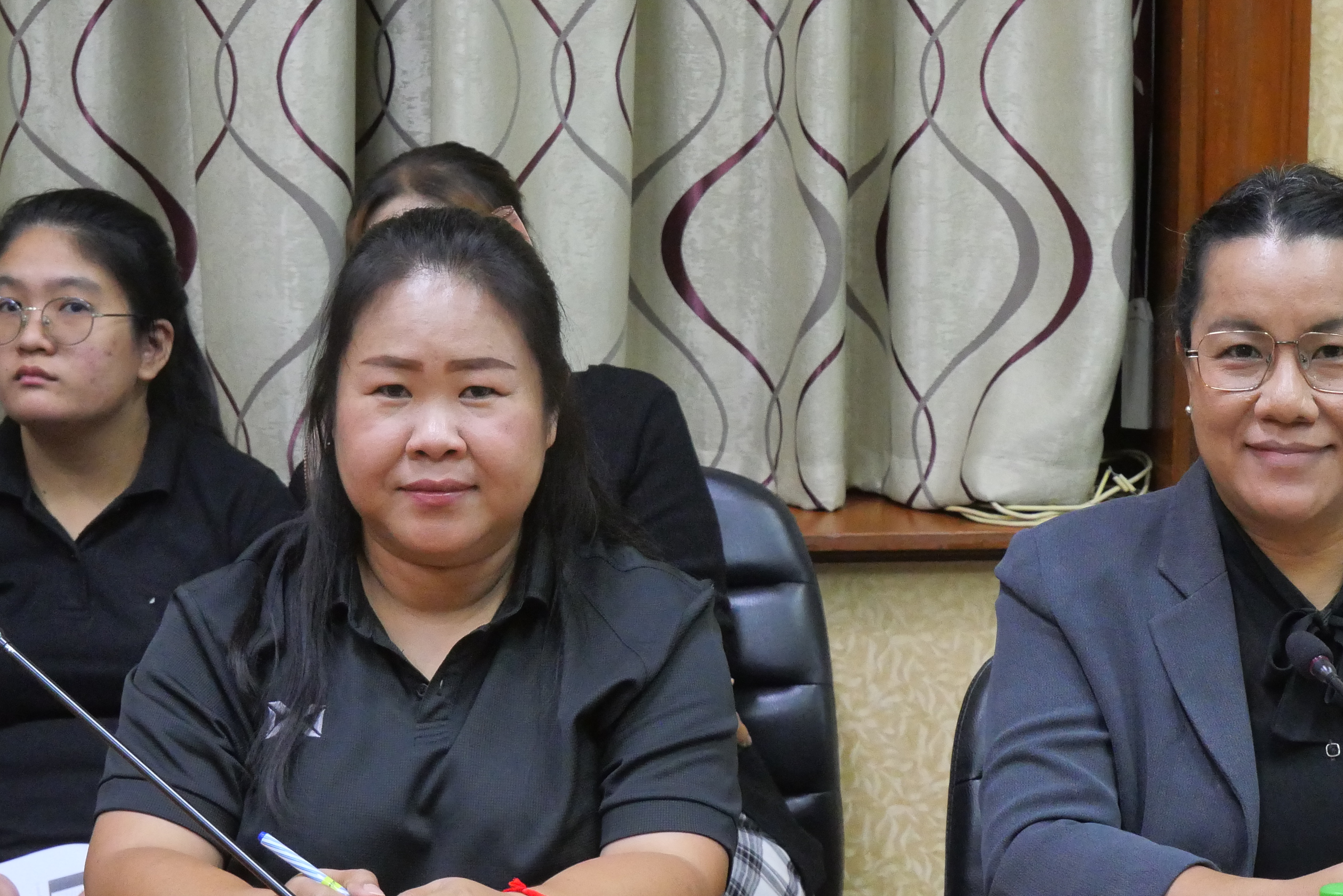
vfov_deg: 11.9
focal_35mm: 115
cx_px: 832
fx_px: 4290
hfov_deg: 17.8
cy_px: 615
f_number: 5.6
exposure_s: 1/25
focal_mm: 38
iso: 3200
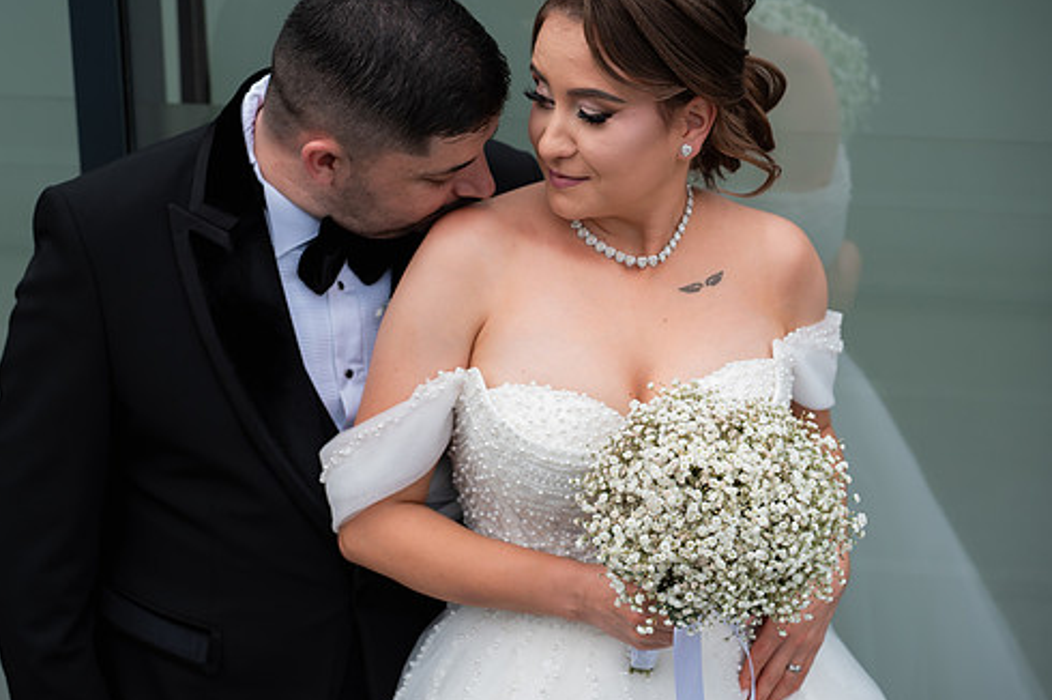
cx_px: 451
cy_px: 387
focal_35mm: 84
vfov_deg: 16.2
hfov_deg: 24.2
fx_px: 2453
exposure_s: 1/800
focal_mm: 71
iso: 200
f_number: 3.5
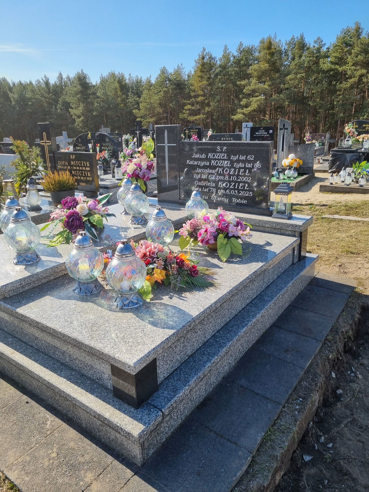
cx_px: 184
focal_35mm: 26
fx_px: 370
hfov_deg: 53.1
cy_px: 246
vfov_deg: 67.3
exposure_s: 1/1752
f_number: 1.8
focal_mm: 5.4
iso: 50
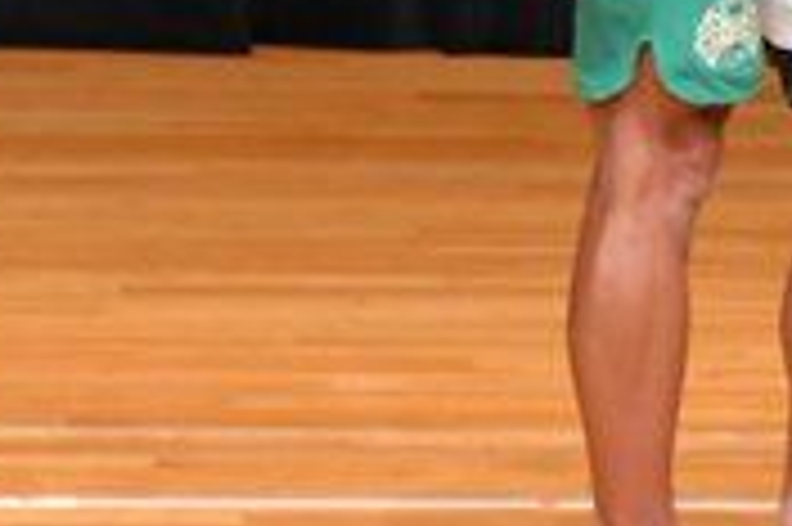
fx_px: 24661
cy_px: -274
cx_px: 452
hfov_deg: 1.8
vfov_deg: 1.2
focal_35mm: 1122
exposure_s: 1/400
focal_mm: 170
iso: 4000
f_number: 5.6
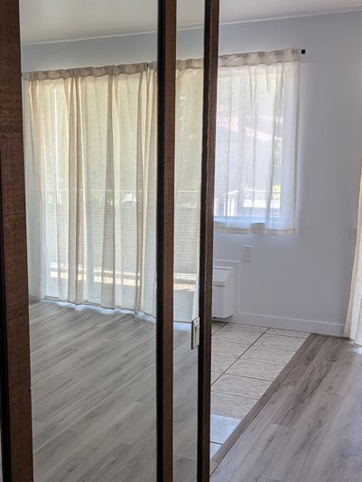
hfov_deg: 30.8
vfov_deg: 41.2
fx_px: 641
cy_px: 257
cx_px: 75
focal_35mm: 46
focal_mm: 4.53
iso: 32
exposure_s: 1/619
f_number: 1.7
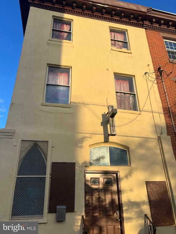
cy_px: 117
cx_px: 88
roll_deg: +2.0
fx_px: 176
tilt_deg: +25.3
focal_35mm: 26
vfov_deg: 67.3
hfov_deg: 53.1
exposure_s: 1/2123
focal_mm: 5.7
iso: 50
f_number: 1.5
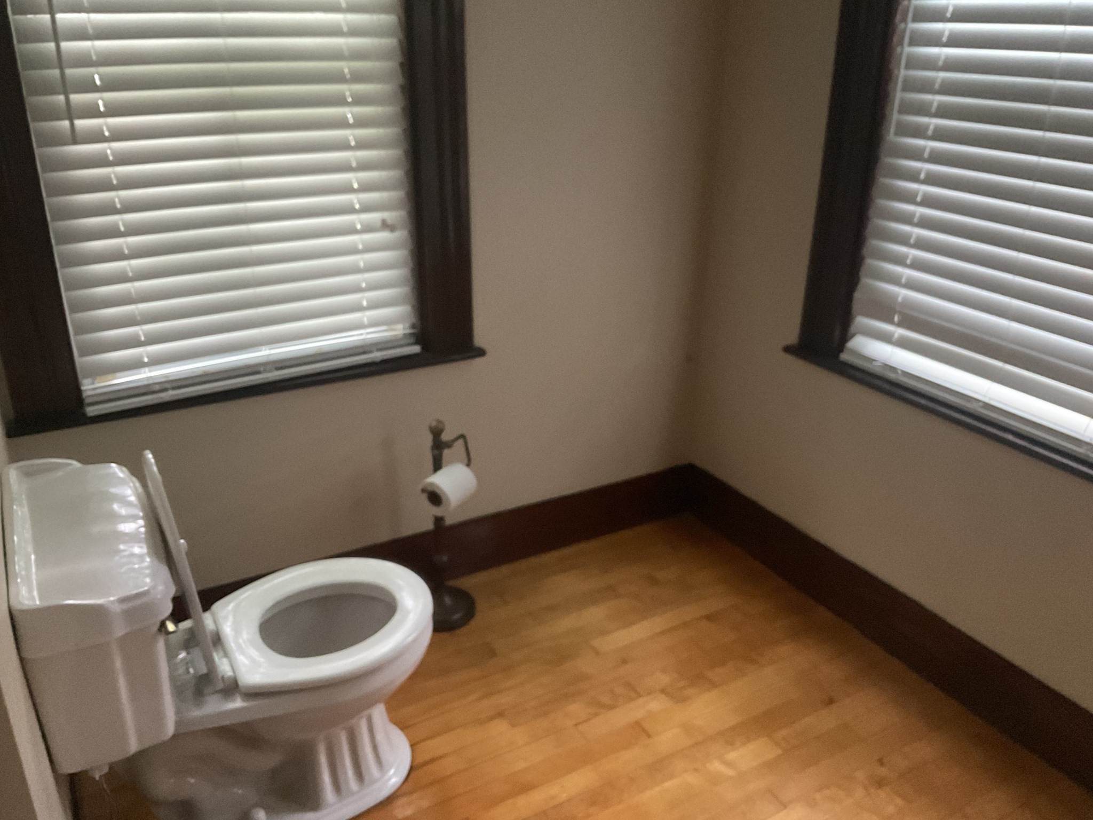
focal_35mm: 29
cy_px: 410
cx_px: 546
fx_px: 916
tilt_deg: -22.9
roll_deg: -0.2
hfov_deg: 61.7
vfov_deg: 48.2
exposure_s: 1/30
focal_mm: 3
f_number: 1.8
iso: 400
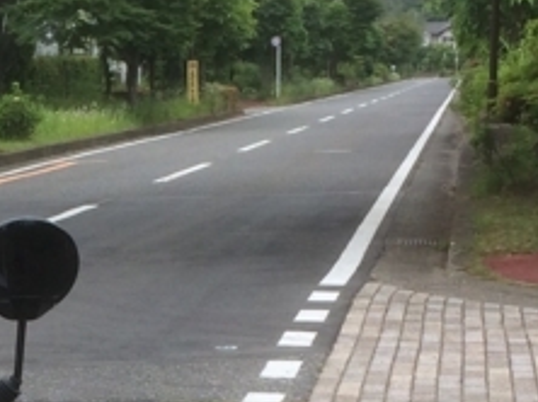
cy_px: 550
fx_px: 2080
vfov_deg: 10.7
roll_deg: +1.9
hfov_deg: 14.4
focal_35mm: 134
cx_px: -58
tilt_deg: -12.1
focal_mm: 4.15
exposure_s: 1/873
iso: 32
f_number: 2.2
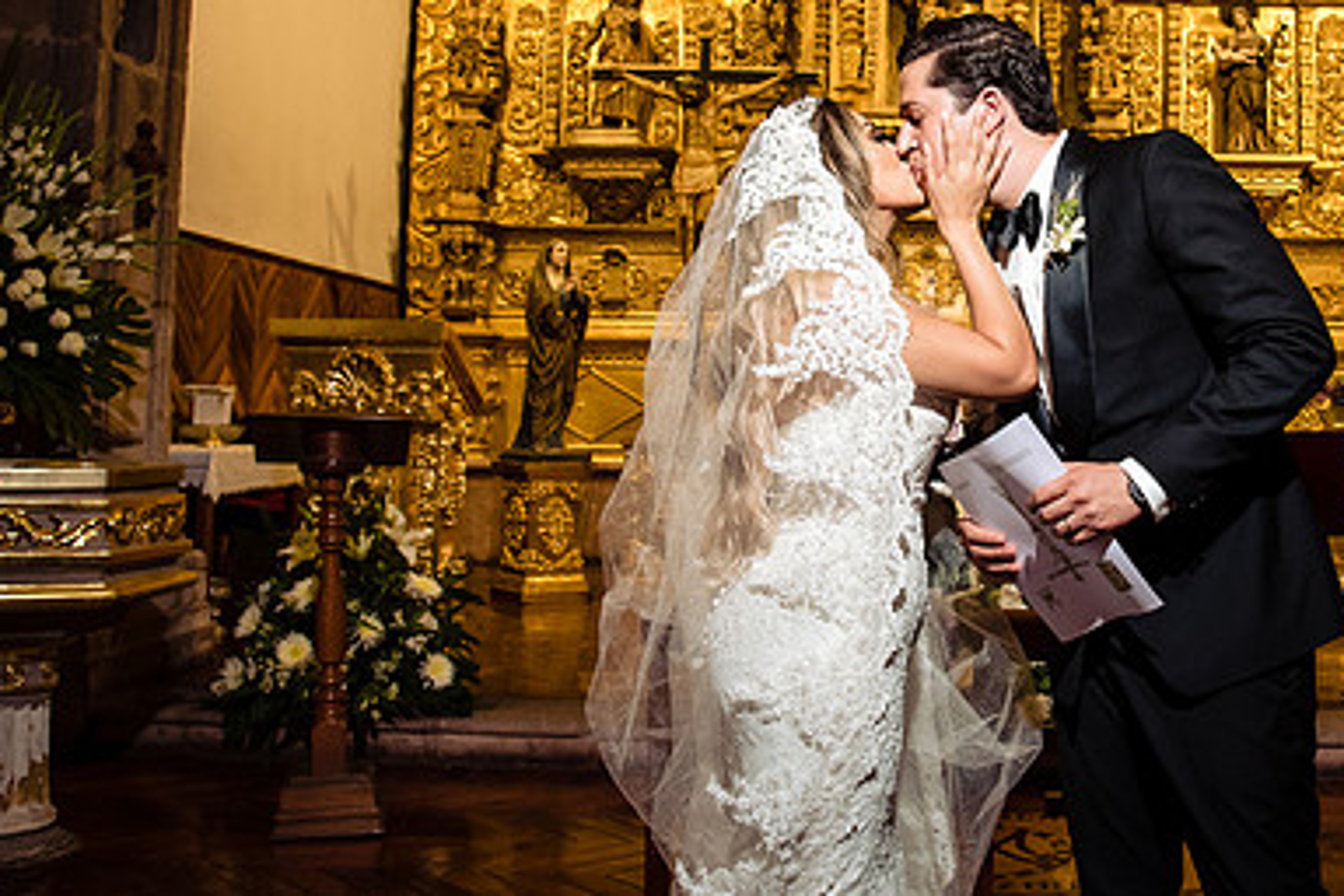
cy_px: 311
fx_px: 1531
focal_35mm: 41
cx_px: 948
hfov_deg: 46.3
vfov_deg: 32.4
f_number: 6.3
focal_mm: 24
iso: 2000
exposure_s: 1/80
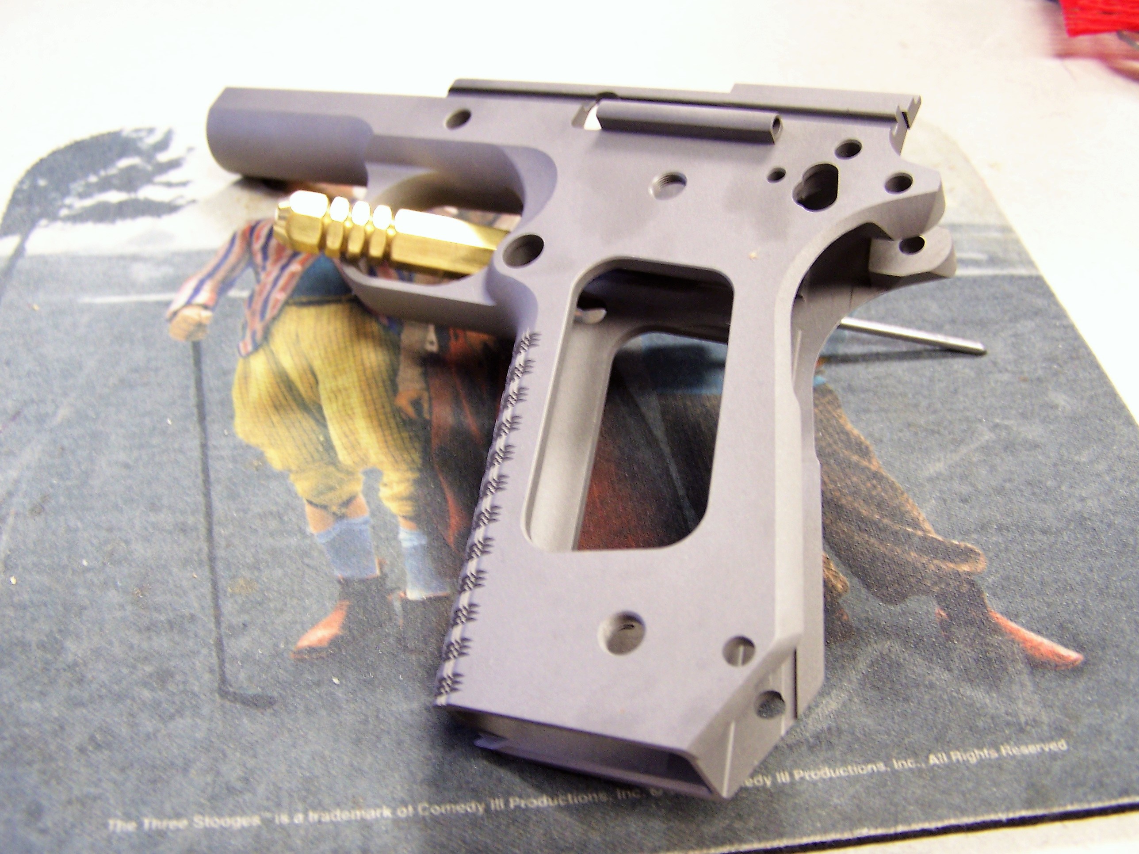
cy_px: 427
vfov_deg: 37.7
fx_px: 1250
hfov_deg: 49.0
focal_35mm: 38
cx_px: 570
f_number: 2.8
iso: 140
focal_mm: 6.3
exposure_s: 1/8
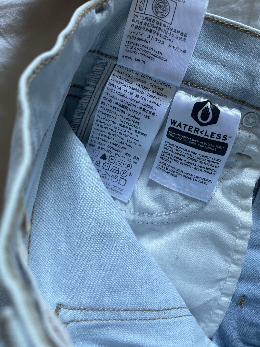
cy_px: 174
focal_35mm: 26
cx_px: 130
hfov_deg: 53.1
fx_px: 260
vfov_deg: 67.3
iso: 160
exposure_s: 1/60
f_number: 1.6
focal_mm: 4.2
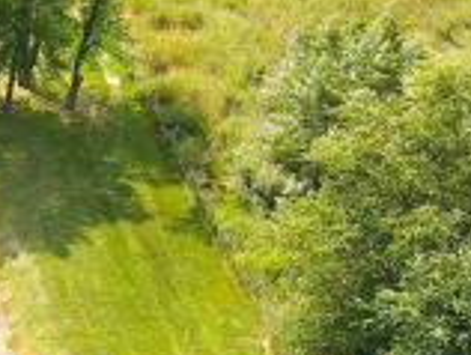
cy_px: 143
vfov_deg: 14.7
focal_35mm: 101
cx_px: -234
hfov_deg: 17.5
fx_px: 1376
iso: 100
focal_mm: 4.5
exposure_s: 1/320
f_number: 2.8
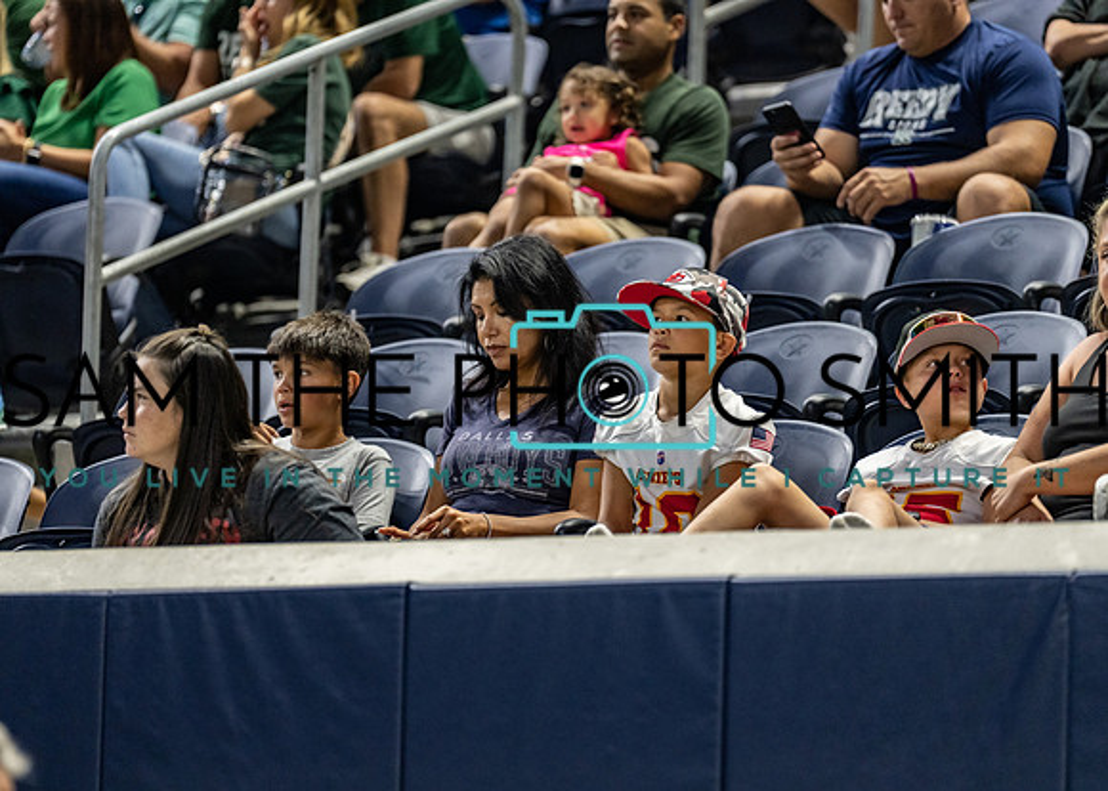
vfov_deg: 6.7
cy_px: 396
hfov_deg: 9.4
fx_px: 6735
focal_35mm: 214
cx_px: 554
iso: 3200
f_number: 2.8
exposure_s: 1/320
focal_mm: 200
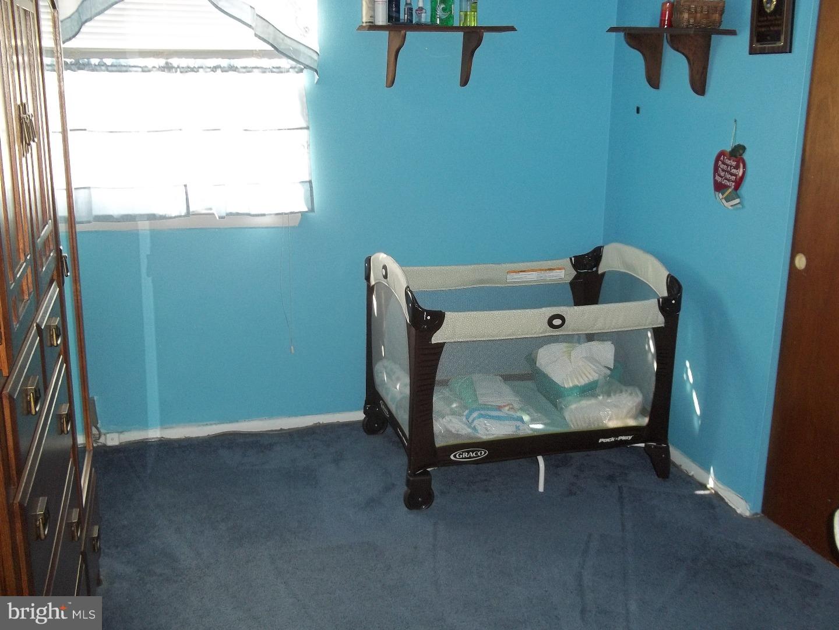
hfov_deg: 51.4
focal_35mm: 36
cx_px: 420
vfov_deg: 39.7
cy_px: 315
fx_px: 873
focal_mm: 6.5
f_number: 3.1
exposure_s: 1/30
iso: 160
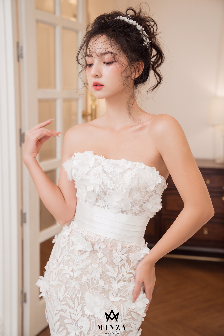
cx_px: 112
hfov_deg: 26.0
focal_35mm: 52
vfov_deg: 38.2
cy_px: 168
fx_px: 485
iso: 400
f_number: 3.2
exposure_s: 1/200
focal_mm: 52
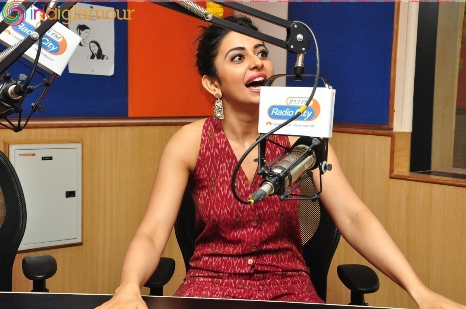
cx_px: 233
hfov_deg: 38.9
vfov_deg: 26.4
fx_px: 659
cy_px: 154
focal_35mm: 51
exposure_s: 1/125
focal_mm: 34
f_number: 8
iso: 1250
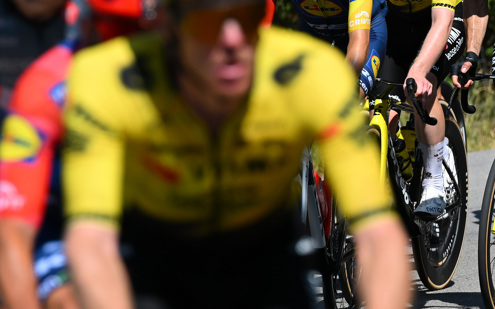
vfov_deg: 2.0
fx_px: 8877
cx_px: 456
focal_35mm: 658
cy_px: 102
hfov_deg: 3.2
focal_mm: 200
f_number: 5
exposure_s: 1/2000
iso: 250
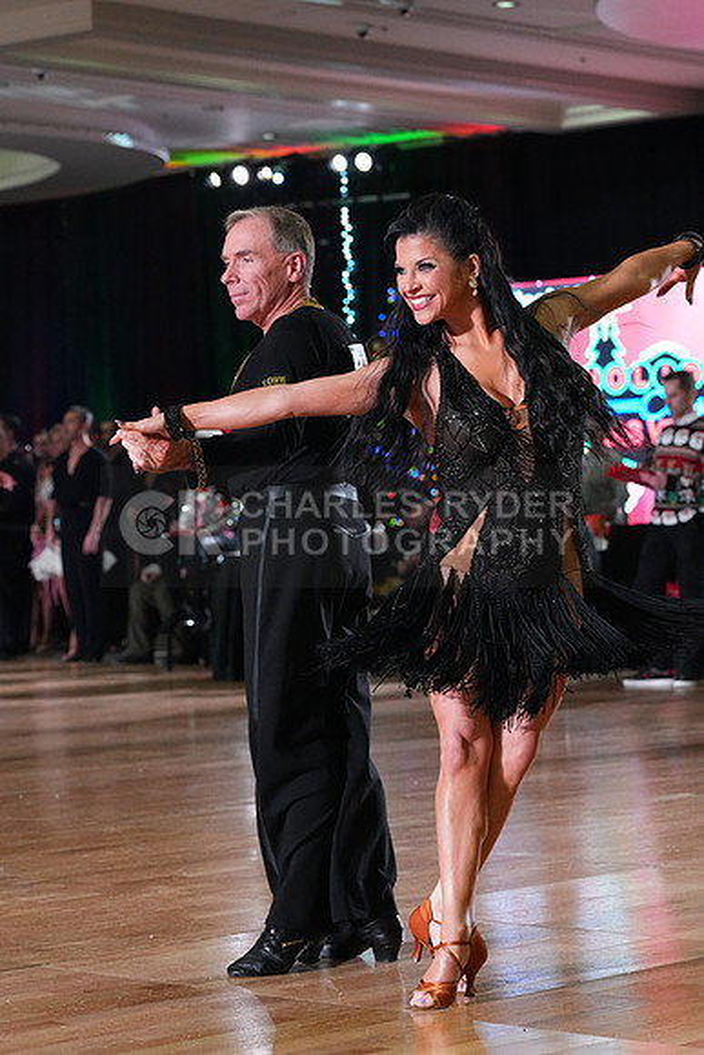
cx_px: 352
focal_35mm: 97
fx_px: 2843
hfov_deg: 14.1
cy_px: 528
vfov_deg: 21.0
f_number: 5.6
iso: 8000
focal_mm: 97
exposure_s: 1/400
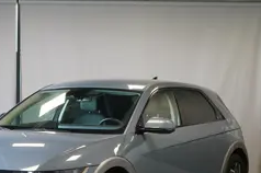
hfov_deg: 20.6
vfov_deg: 13.7
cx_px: 106
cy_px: 131
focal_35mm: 99
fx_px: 717
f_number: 4.5
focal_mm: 49
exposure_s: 1/160
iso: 1600
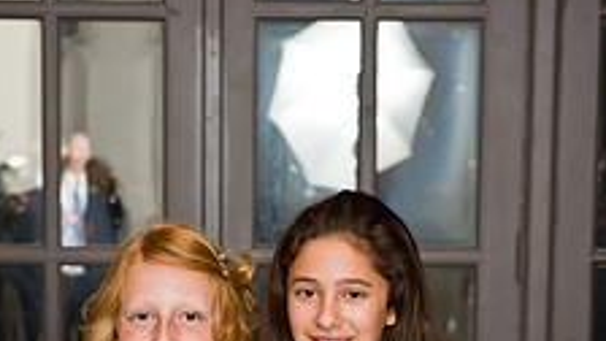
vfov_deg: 8.1
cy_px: 530
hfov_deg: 14.6
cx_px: 266
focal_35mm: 147
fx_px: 2362
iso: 1600
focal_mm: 70
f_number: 5.6
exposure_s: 1/125
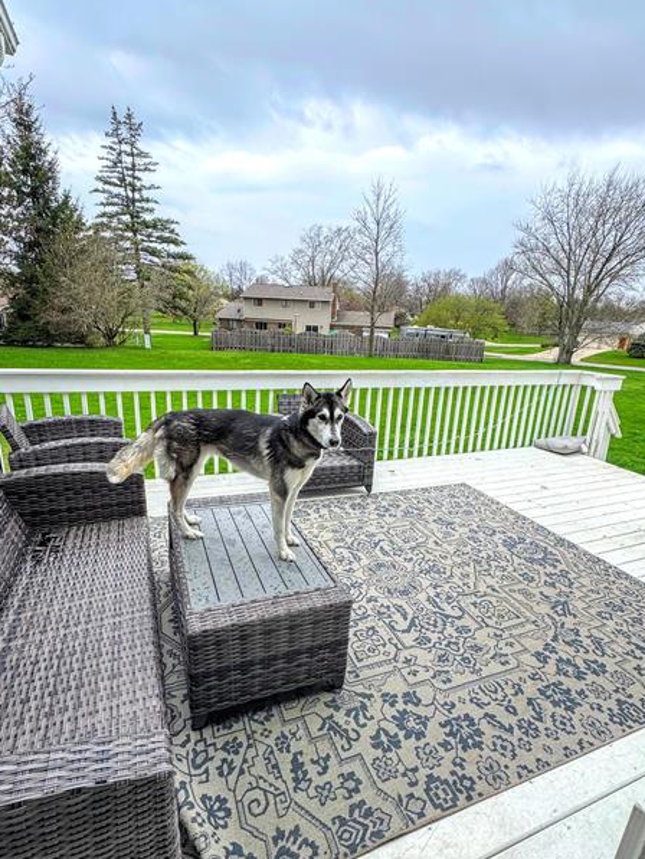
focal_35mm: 18
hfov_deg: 71.6
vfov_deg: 87.7
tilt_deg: -16.5
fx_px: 447
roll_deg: -1.5
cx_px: 314
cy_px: 449
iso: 40
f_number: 2.2
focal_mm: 2.22
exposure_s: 1/582
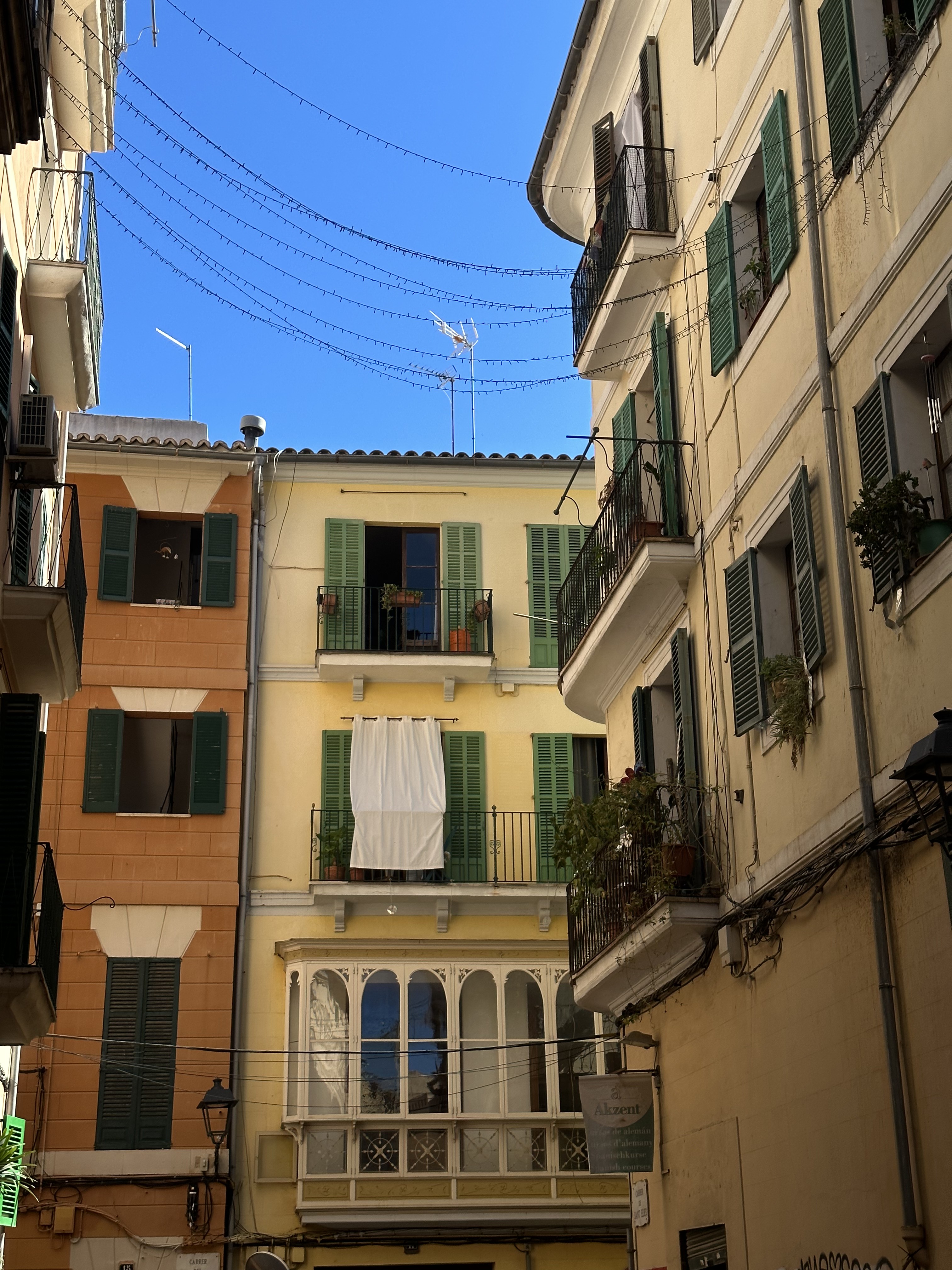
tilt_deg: +22.8
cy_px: 635
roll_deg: -1.2
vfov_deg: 39.7
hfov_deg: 30.3
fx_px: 1760
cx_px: 476
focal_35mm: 48
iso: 64
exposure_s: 1/2890
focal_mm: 6.86
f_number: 1.78
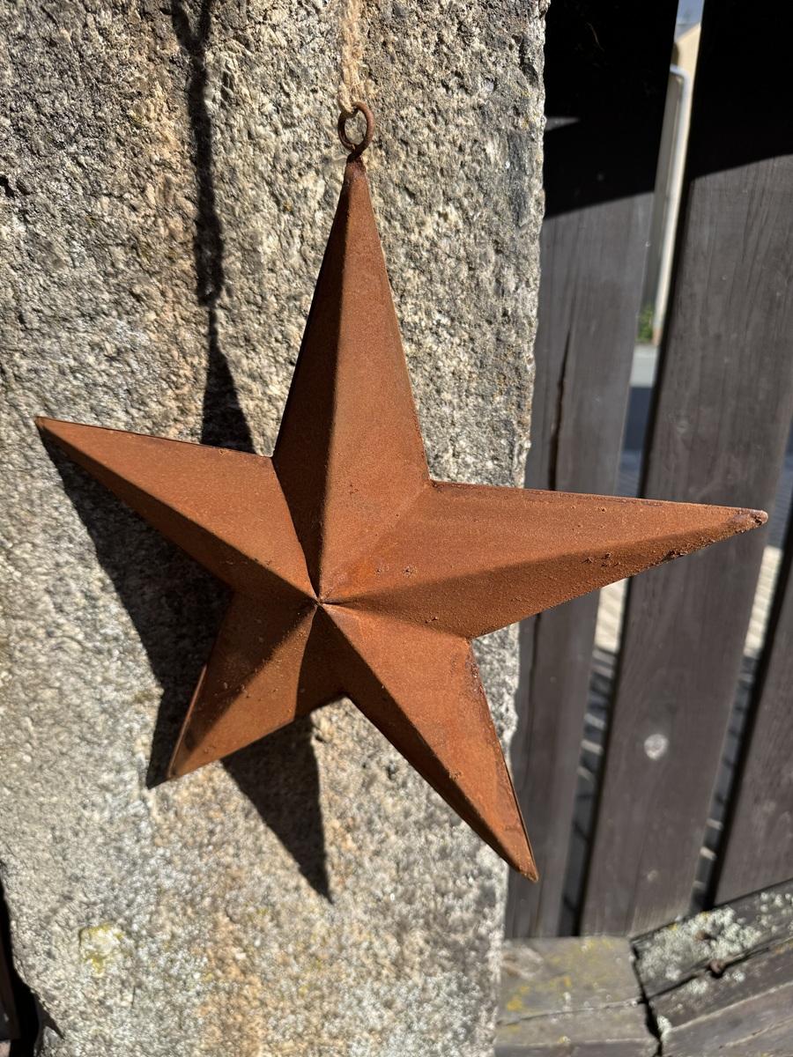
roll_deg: -1.9
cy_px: 528
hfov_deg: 56.8
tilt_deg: -19.2
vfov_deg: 71.6
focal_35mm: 24
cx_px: 396
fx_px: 733
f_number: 1.78
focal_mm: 6.76
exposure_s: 1/2959
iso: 80
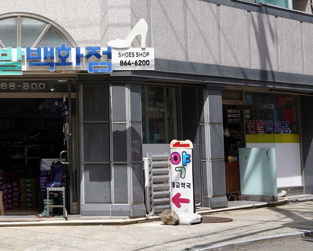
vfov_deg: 17.5
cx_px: 33
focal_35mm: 86
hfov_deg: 21.7
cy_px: 3
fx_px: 797
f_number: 11
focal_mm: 35
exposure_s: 1/100
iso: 100
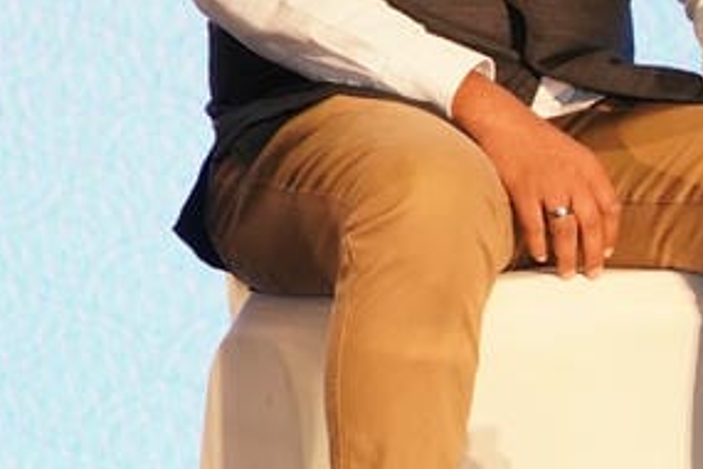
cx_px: 1936
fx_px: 6834
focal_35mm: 350
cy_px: -318
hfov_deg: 5.6
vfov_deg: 3.9
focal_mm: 52
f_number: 4
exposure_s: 1/160
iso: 800
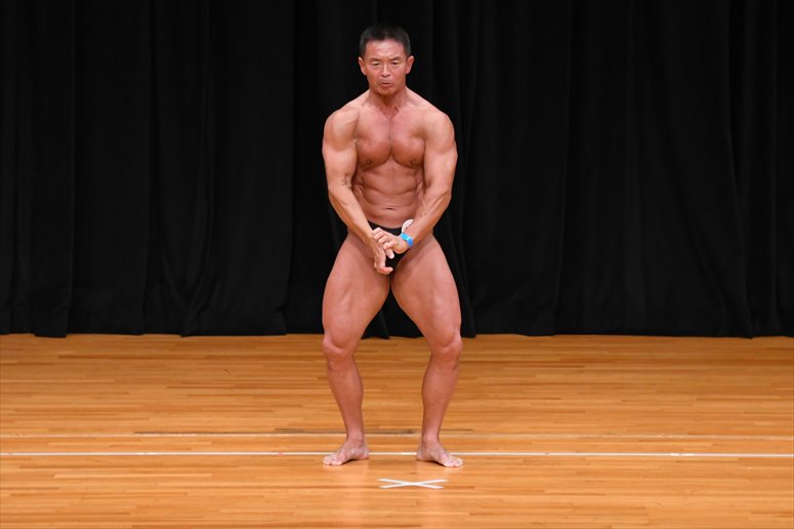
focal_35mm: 285
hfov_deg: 7.2
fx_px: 6283
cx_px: 397
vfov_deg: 4.8
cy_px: 264
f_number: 5.6
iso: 3200
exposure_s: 1/400
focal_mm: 190
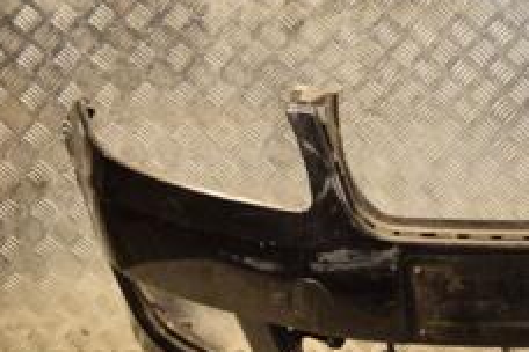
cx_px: 677
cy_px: 107
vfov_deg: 15.7
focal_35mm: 87
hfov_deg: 21.3
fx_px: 1278
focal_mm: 22
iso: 800
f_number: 5
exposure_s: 1/200
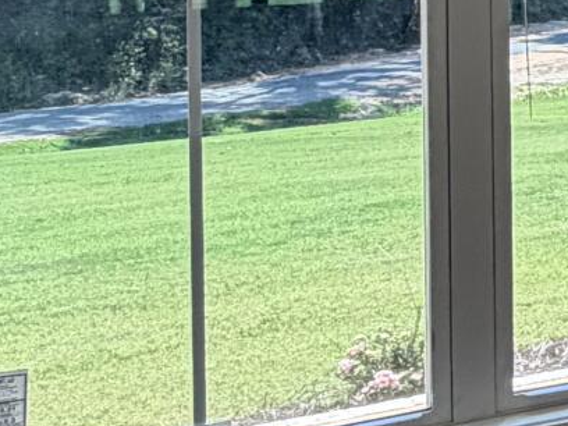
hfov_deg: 14.6
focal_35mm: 103
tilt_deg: -1.0
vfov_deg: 13.7
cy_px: -156
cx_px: 1235
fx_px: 1690
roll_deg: +1.1
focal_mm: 2.22
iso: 40
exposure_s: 1/200
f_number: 2.2
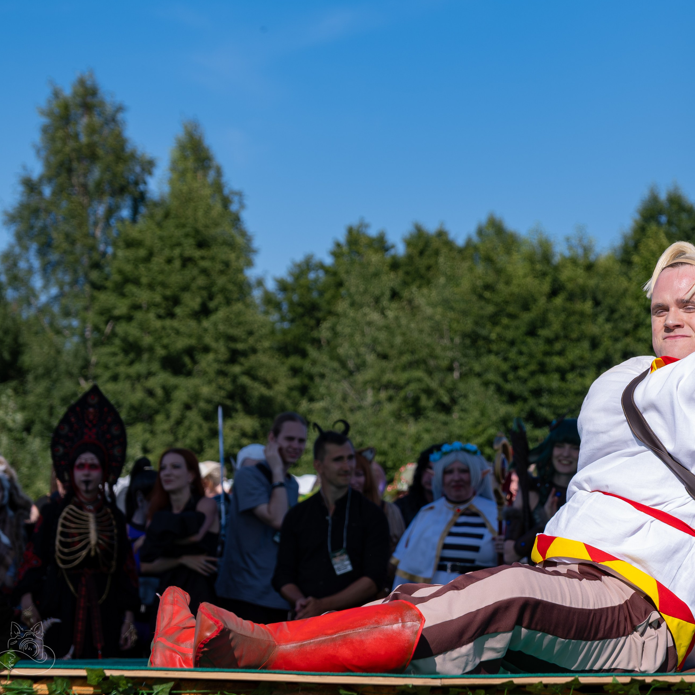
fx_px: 2749
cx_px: 524
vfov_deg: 14.4
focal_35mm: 121
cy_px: 322
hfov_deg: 14.4
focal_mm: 51.6
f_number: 4
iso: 160
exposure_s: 1/1600
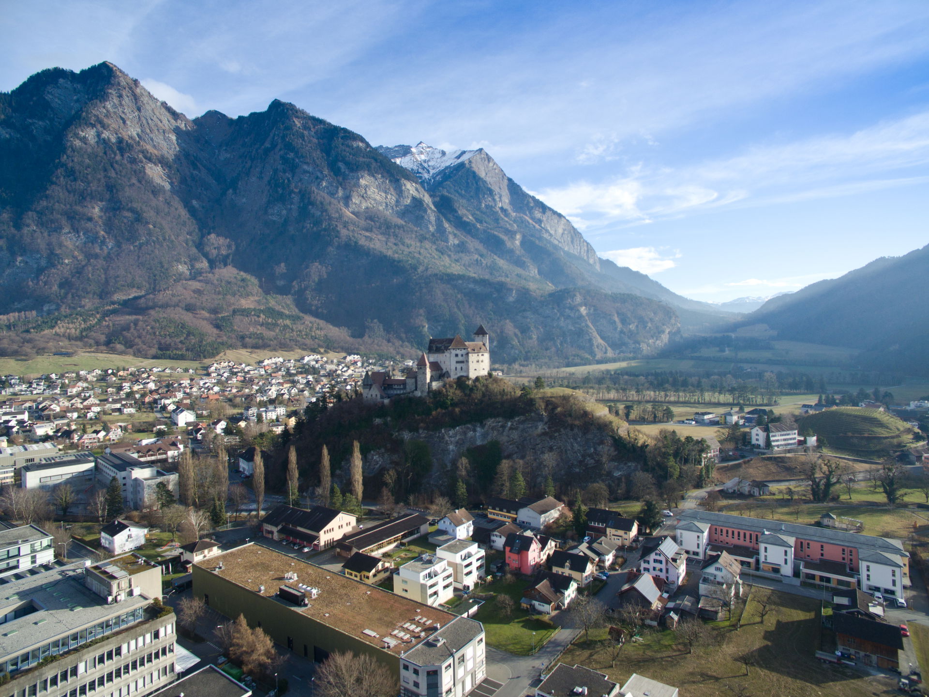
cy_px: 348
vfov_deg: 65.9
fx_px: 537
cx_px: 464
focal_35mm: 20
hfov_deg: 81.8
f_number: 2.8
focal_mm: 3.61
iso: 100
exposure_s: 1/470
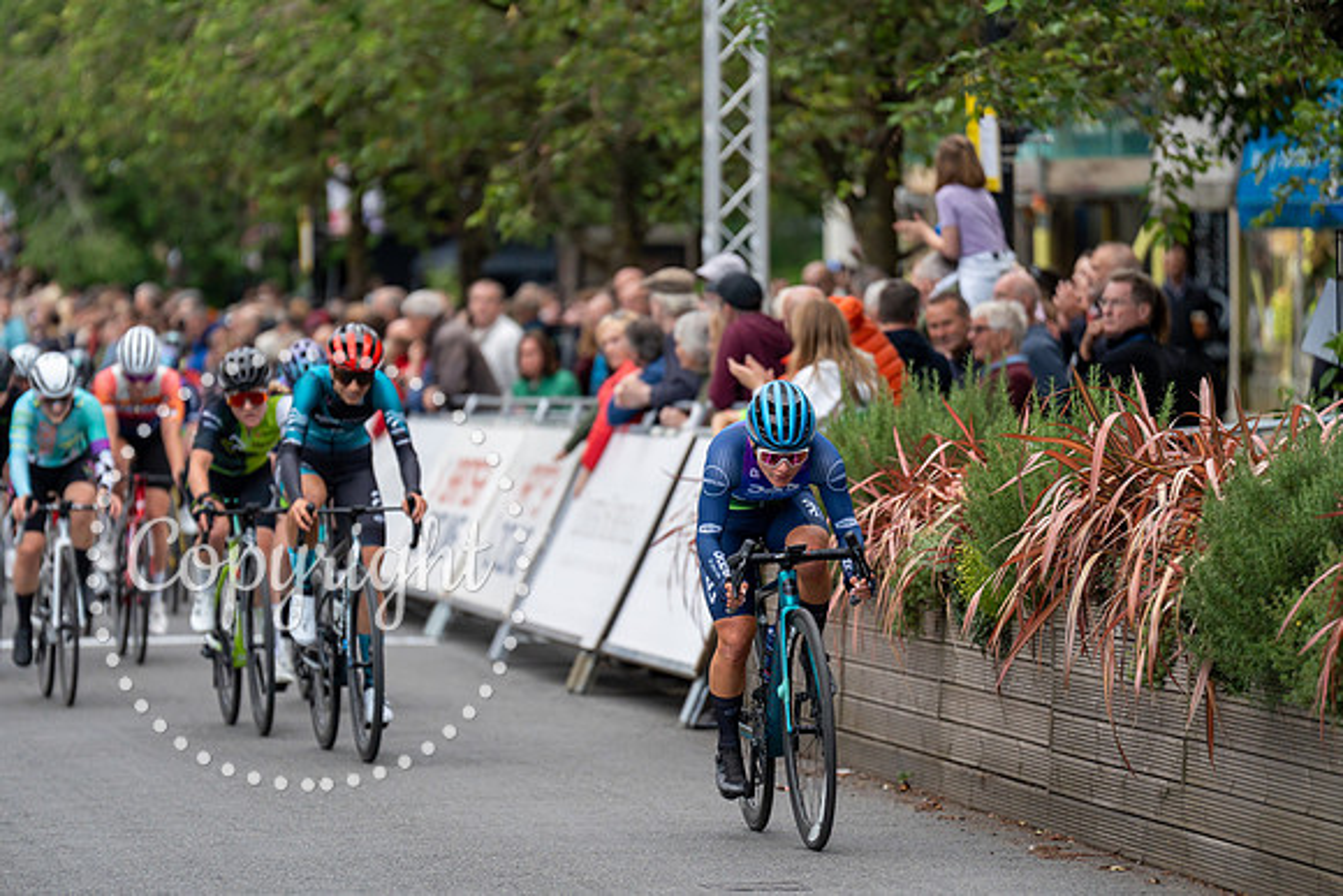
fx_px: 7463
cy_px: 448
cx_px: 672
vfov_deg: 6.9
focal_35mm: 200
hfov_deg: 10.3
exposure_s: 1/800
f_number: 2.8
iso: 800
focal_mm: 200
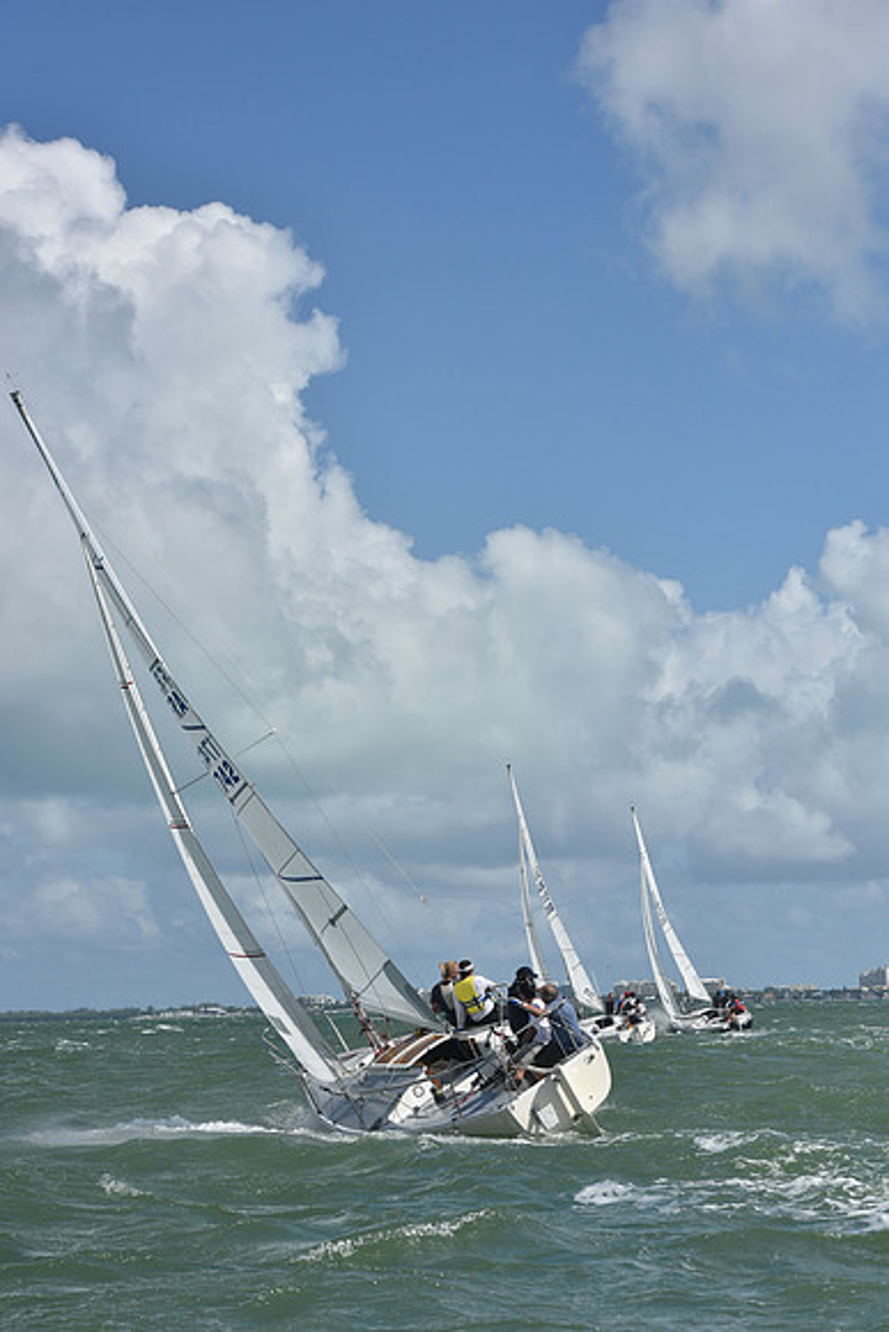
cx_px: 444
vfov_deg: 23.9
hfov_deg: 16.1
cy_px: 666
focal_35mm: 85
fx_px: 3146
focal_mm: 85
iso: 250
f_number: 9
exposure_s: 1/1600
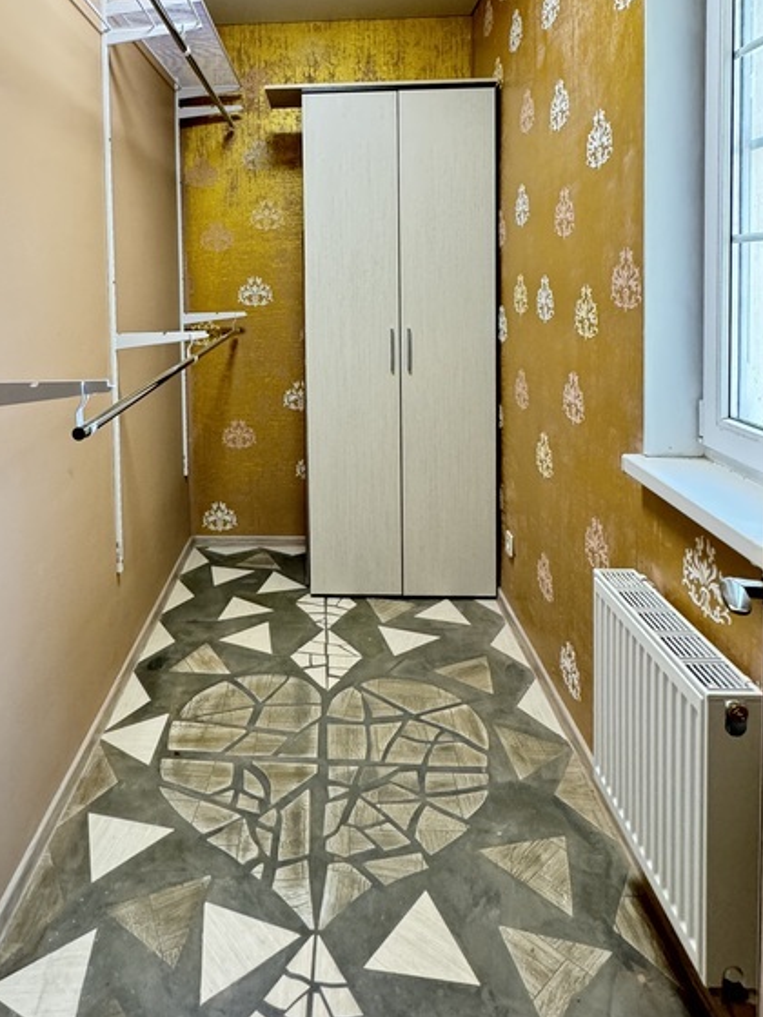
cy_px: 305
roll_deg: +1.9
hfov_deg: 54.2
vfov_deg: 66.7
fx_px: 735
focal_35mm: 25
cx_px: 282
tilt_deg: -1.2
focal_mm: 2.22
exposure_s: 1/50
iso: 320
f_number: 2.2
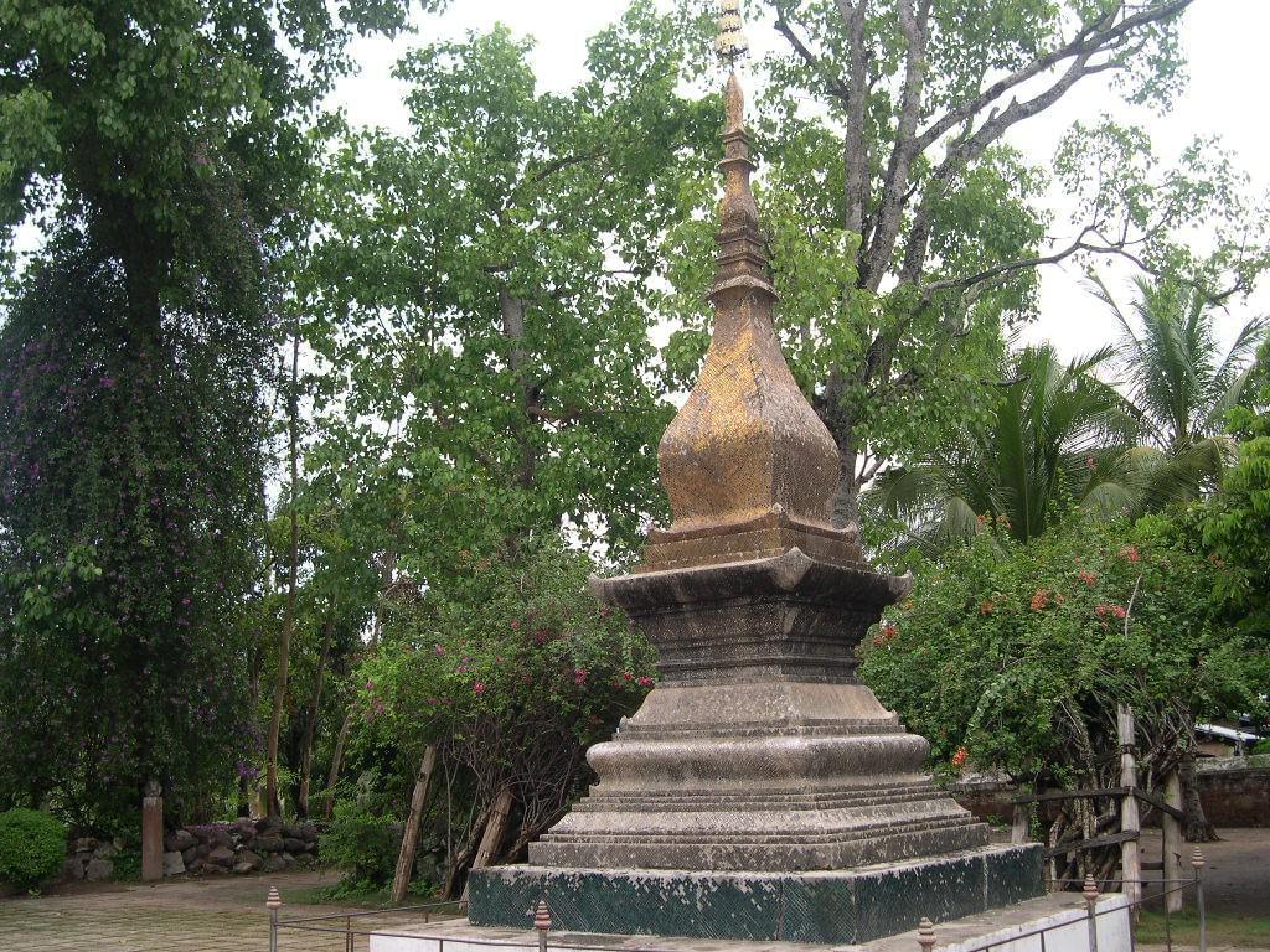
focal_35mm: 38
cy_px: 476
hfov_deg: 49.0
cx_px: 635
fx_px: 1394
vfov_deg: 37.7
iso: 100
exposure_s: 1/418
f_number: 2.8
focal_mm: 8
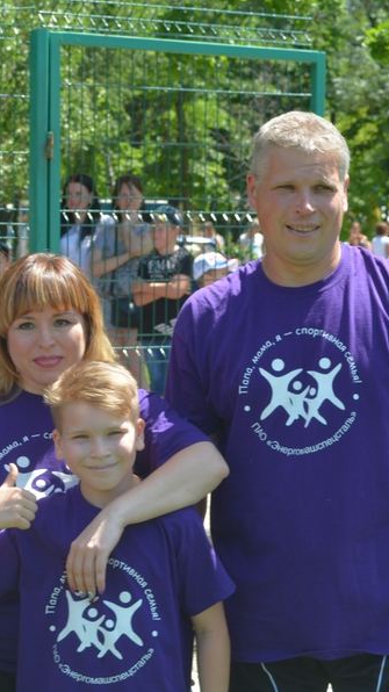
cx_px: -19
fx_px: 1959
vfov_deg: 20.0
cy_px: 347
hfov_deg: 11.2
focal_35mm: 107
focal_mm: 45
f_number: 7.1
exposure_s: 1/200
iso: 200
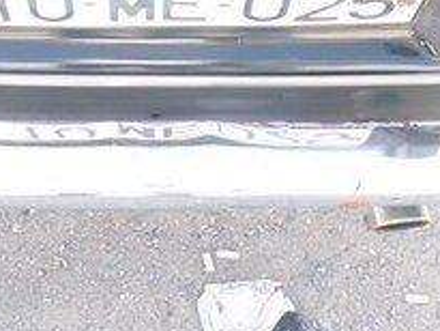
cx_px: 135
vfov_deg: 17.9
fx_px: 941
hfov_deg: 26.1
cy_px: -158
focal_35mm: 74
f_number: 3.5
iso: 100
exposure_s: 1/45
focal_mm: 4.1
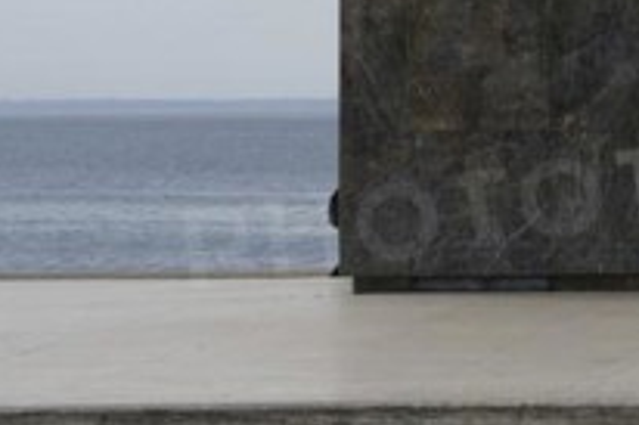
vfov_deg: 6.9
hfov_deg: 10.0
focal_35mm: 194
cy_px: -380
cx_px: 1207
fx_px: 3441
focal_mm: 50
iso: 64
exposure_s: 1/1000
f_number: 5
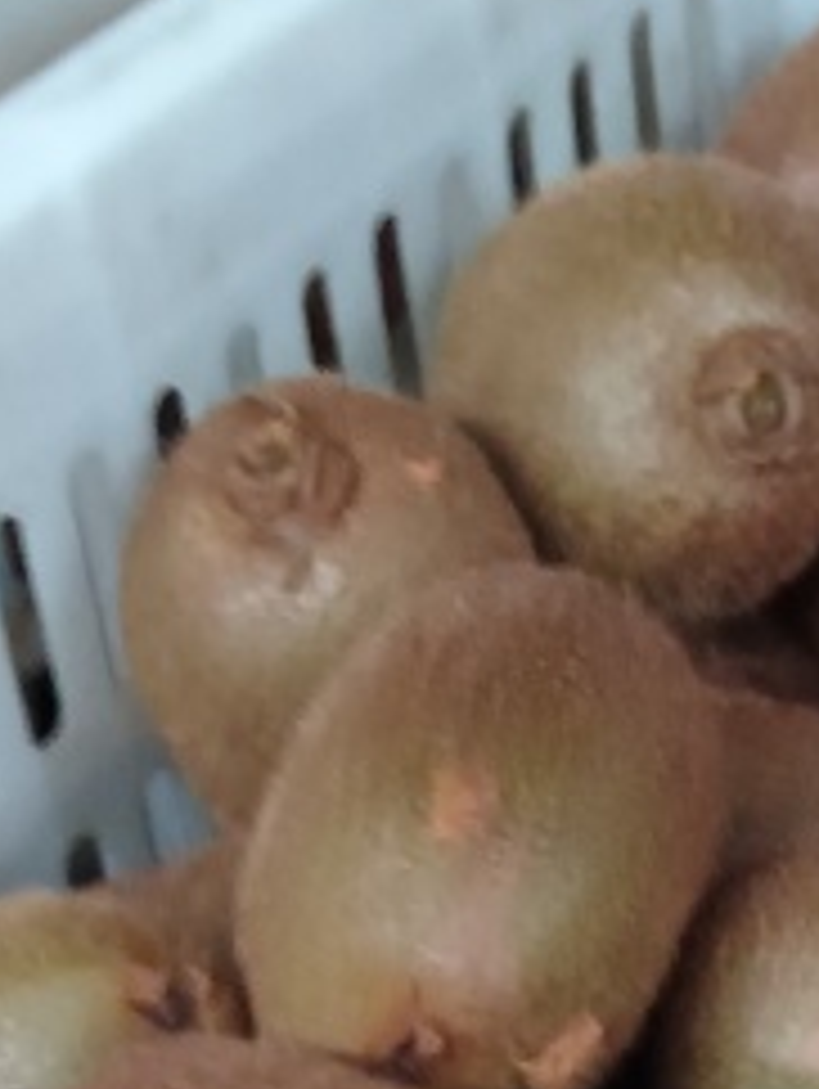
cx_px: 981
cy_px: 1397
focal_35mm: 119
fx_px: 3747
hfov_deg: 12.2
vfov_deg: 15.7
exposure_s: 1/16.7
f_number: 2.2
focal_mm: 3.66
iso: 2688
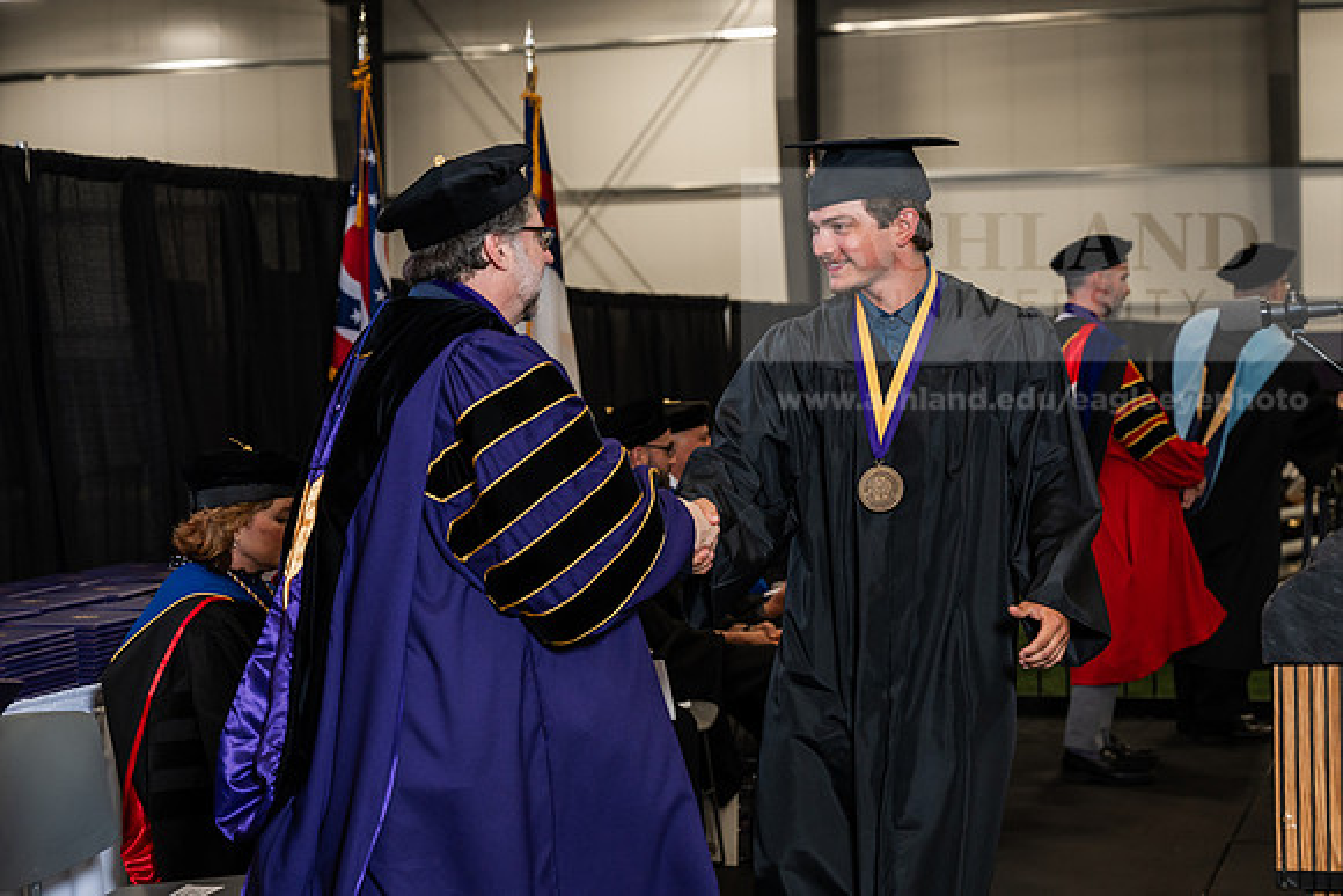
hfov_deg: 28.8
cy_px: 448
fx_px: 2612
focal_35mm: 70
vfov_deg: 19.5
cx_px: 672
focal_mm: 70
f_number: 4.5
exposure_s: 1/200
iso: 1250
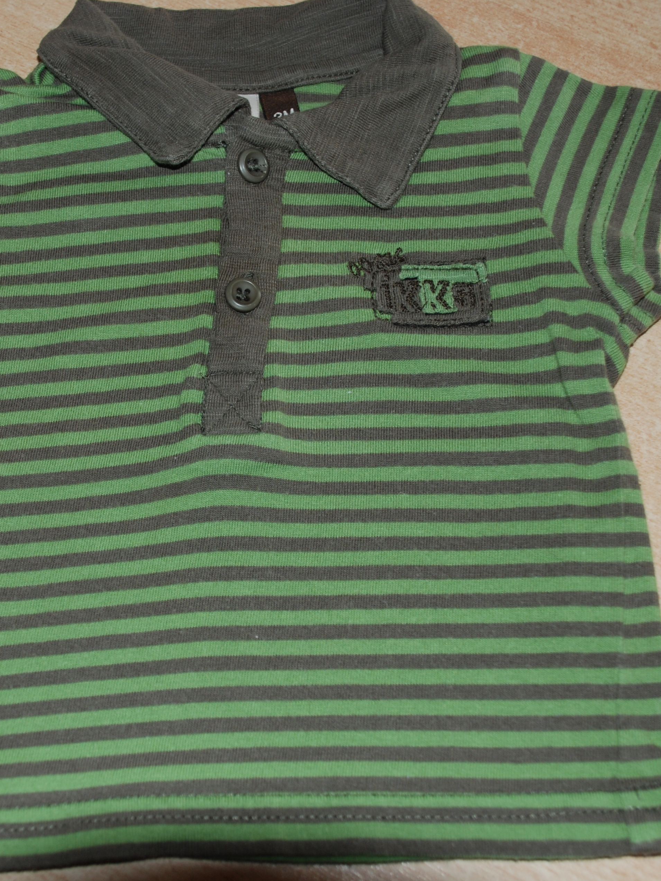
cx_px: 216
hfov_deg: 25.5
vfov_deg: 33.8
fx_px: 1451
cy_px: 446
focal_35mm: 57
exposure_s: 1/60
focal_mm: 26
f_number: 4
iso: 200
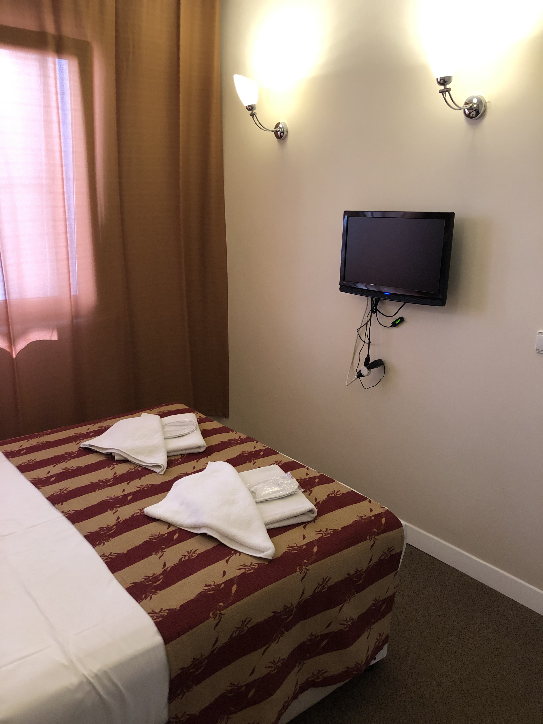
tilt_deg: -12.9
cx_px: 272
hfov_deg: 49.7
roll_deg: -0.6
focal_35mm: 28
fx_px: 586
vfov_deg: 63.4
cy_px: 362
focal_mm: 4
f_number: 1.8
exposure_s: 1/17
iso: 100
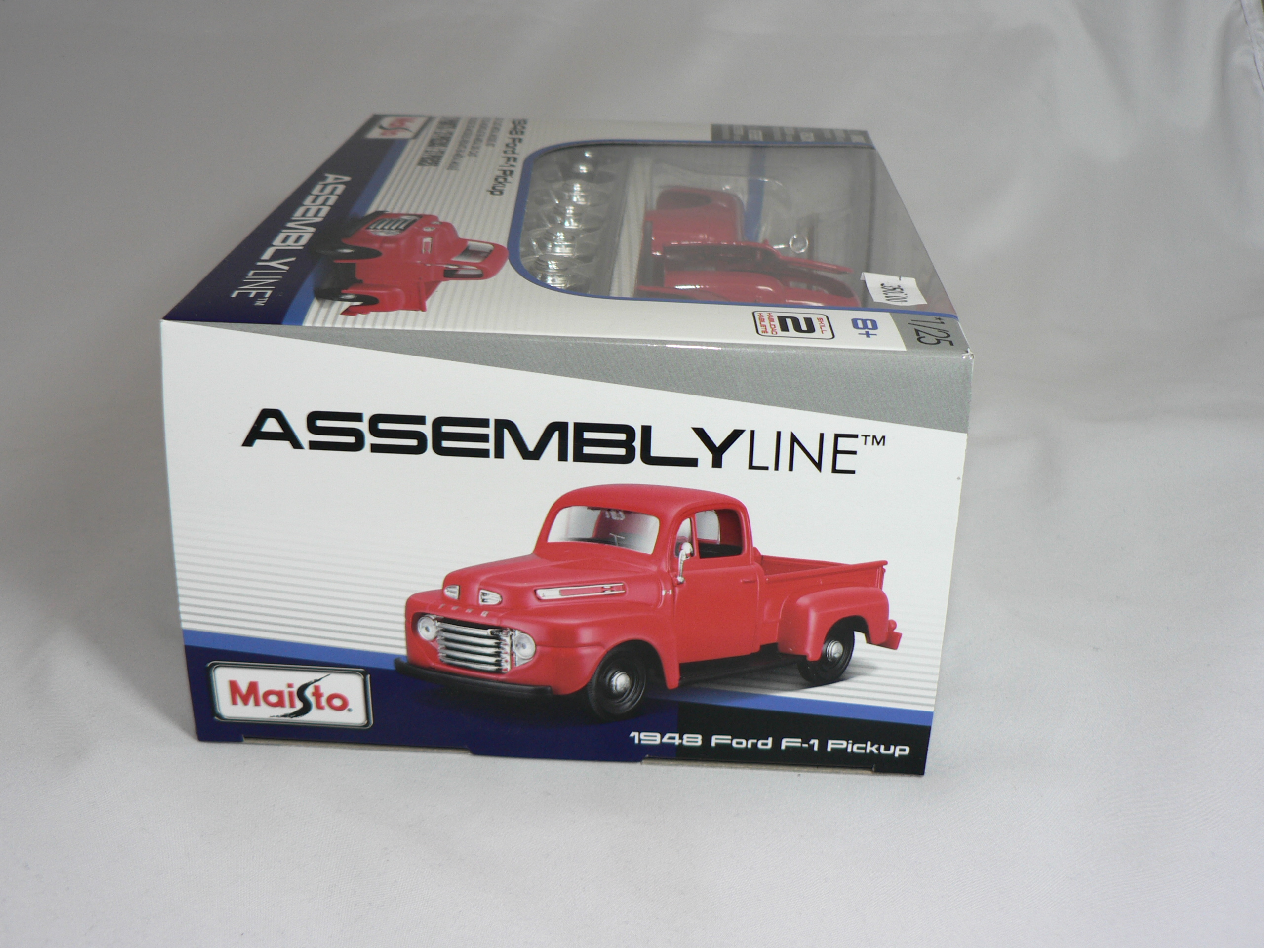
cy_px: 474
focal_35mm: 43
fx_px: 1570
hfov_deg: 43.9
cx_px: 632
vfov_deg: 33.6
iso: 80
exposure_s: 1/60
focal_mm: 7.2
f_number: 2.8
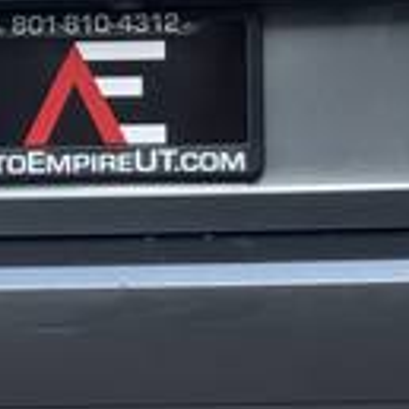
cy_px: 38
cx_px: 38
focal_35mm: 211
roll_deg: -0.6
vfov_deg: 8.3
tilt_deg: -11.1
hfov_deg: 8.3
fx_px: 2821
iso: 64
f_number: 1.78
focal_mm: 6.76
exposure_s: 1/1312
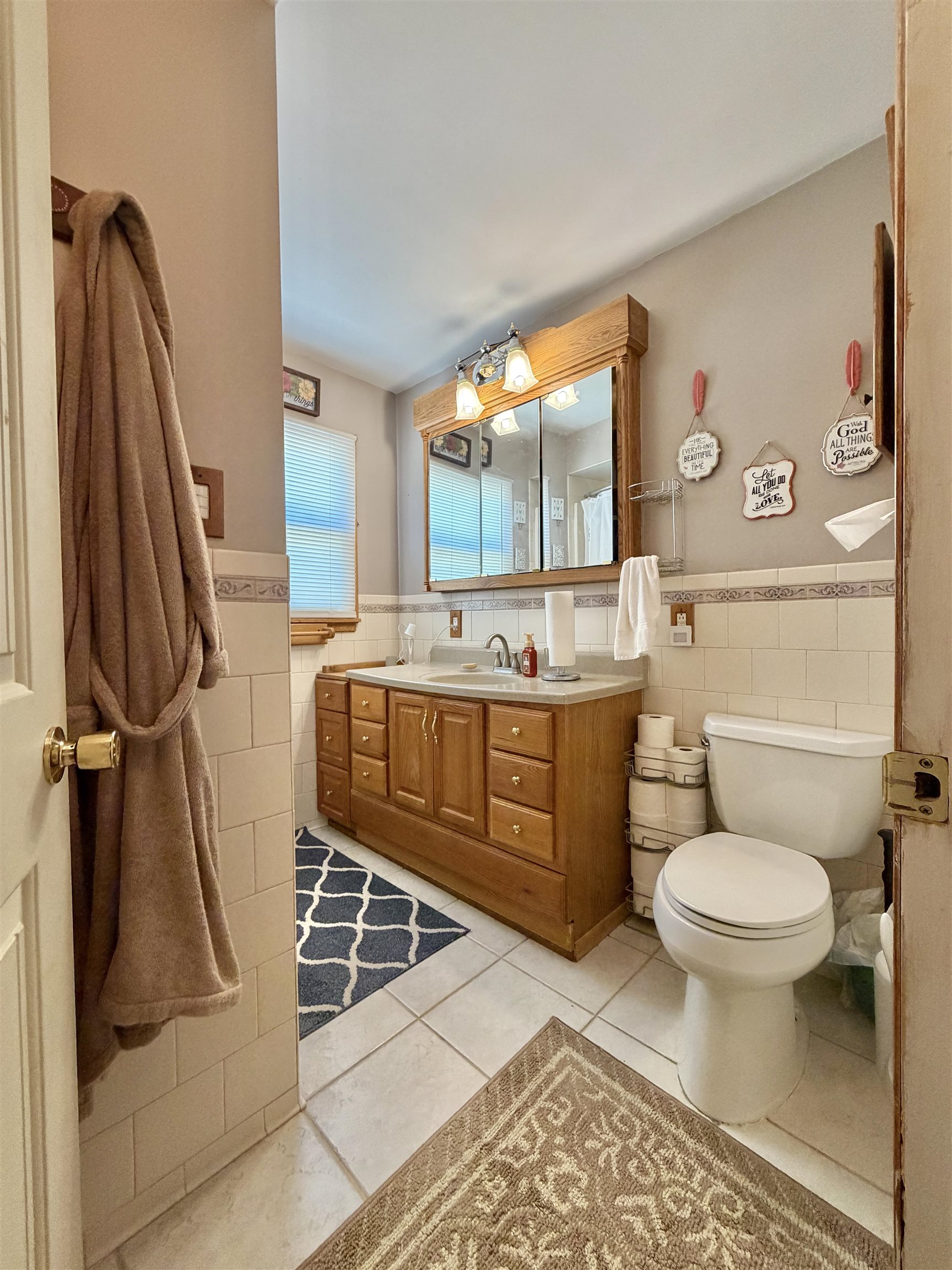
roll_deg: +1.1
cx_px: 476
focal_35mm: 14
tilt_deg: -0.7
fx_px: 513
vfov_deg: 102.1
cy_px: 635
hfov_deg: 85.7
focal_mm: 2.22
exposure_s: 1/60
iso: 320
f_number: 2.2
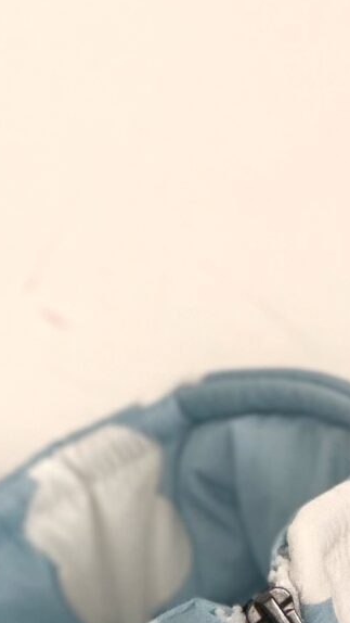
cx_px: 336
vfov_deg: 5.6
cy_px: 1344
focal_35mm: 374
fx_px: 6169
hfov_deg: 3.2
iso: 50
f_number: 2.8
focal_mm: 9
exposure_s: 1/121
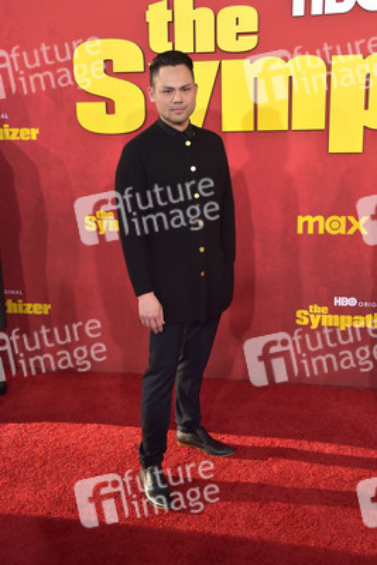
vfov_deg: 46.4
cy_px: 282
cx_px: 188
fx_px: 659
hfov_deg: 31.9
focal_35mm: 42
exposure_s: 1/1600
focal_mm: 42
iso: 800
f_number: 6.3
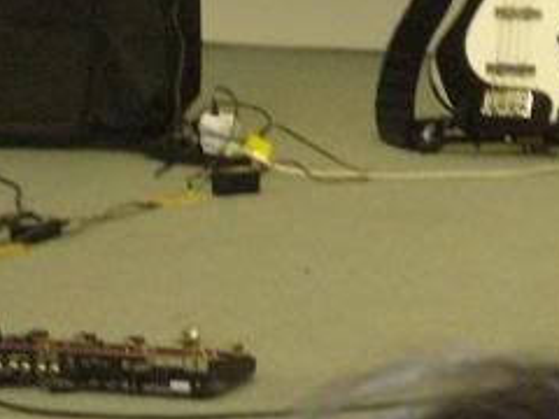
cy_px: -219
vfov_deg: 5.3
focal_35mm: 280
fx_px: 4522
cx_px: 554
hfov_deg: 7.0
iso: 400
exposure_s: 1/30
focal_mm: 13.9
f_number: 4.4
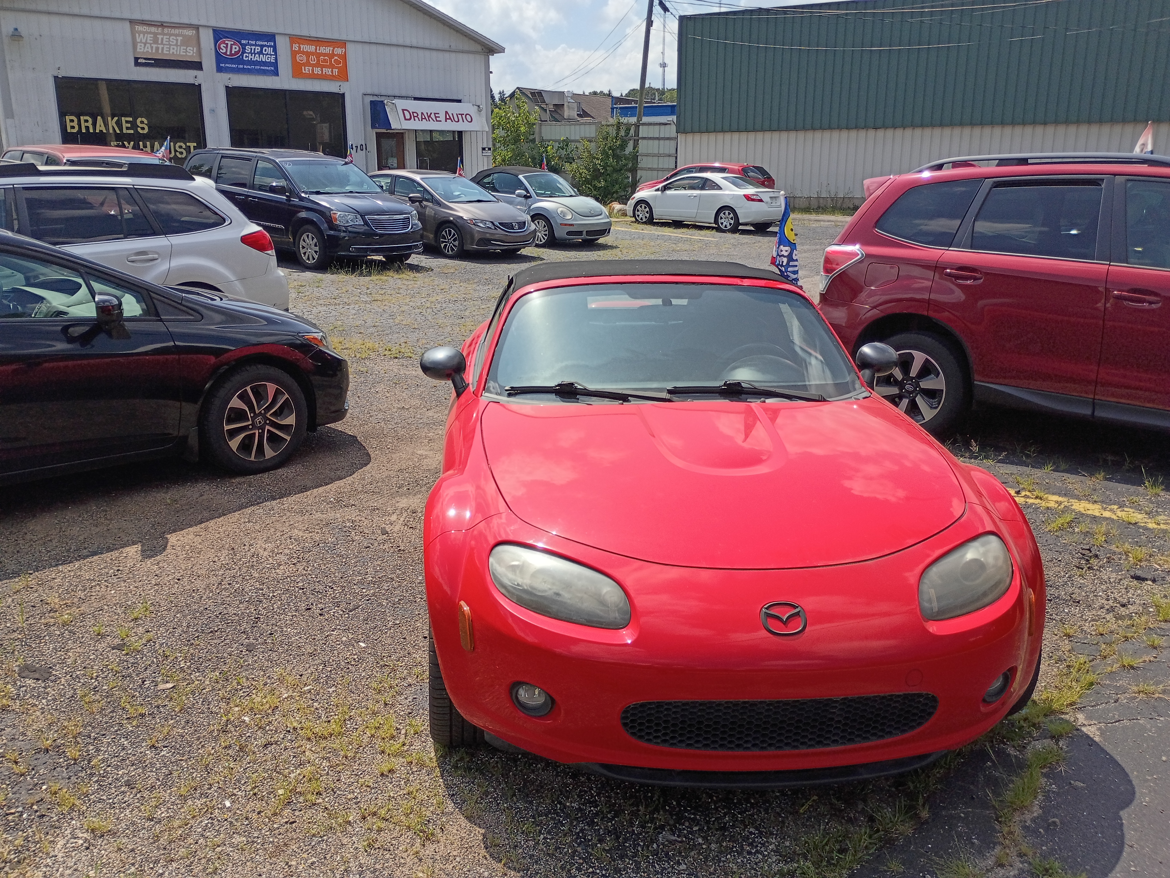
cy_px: 439
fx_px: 980
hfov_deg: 61.7
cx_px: 585
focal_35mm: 29
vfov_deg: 48.2
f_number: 1.8
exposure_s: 1/1142
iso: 104
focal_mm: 4.27
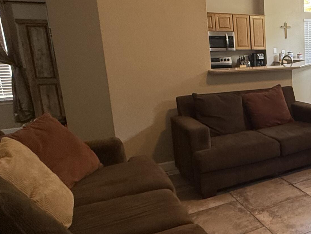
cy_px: 113
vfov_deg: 37.7
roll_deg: +0.2
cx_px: 347
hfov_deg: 39.4
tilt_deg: -9.4
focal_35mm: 38
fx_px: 341
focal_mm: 2.22
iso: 320
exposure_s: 1/120
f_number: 2.2
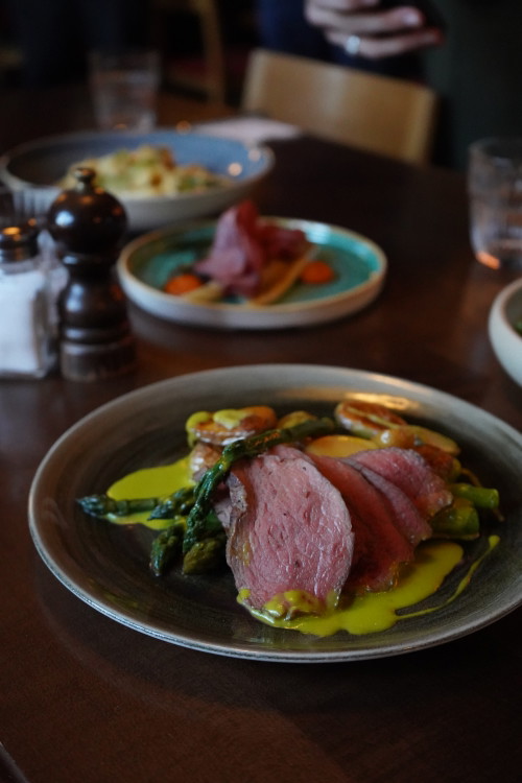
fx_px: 957
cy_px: 392
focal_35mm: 44
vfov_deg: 44.5
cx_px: 261
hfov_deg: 30.5
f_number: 4.5
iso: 12800
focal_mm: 44
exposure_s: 1/400
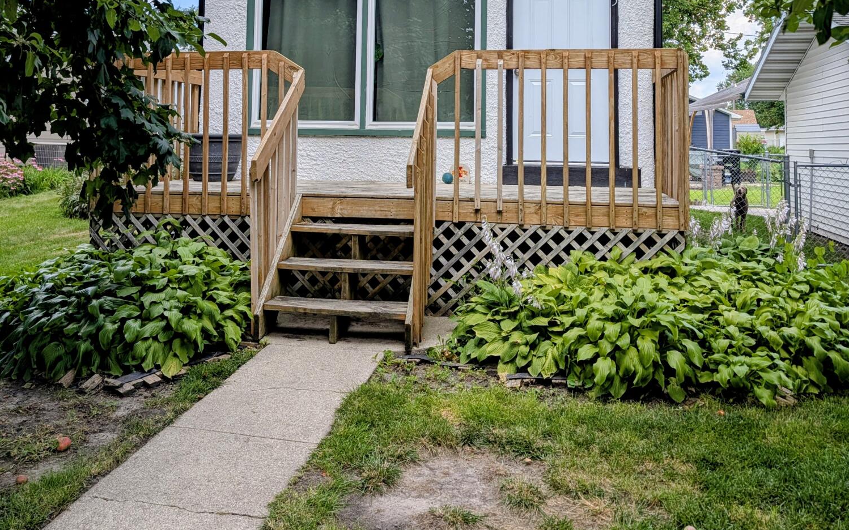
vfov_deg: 35.8
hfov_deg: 56.7
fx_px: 787
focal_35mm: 34
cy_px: 94
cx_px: 425
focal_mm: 6.9
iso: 17
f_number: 1.68
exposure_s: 1/917
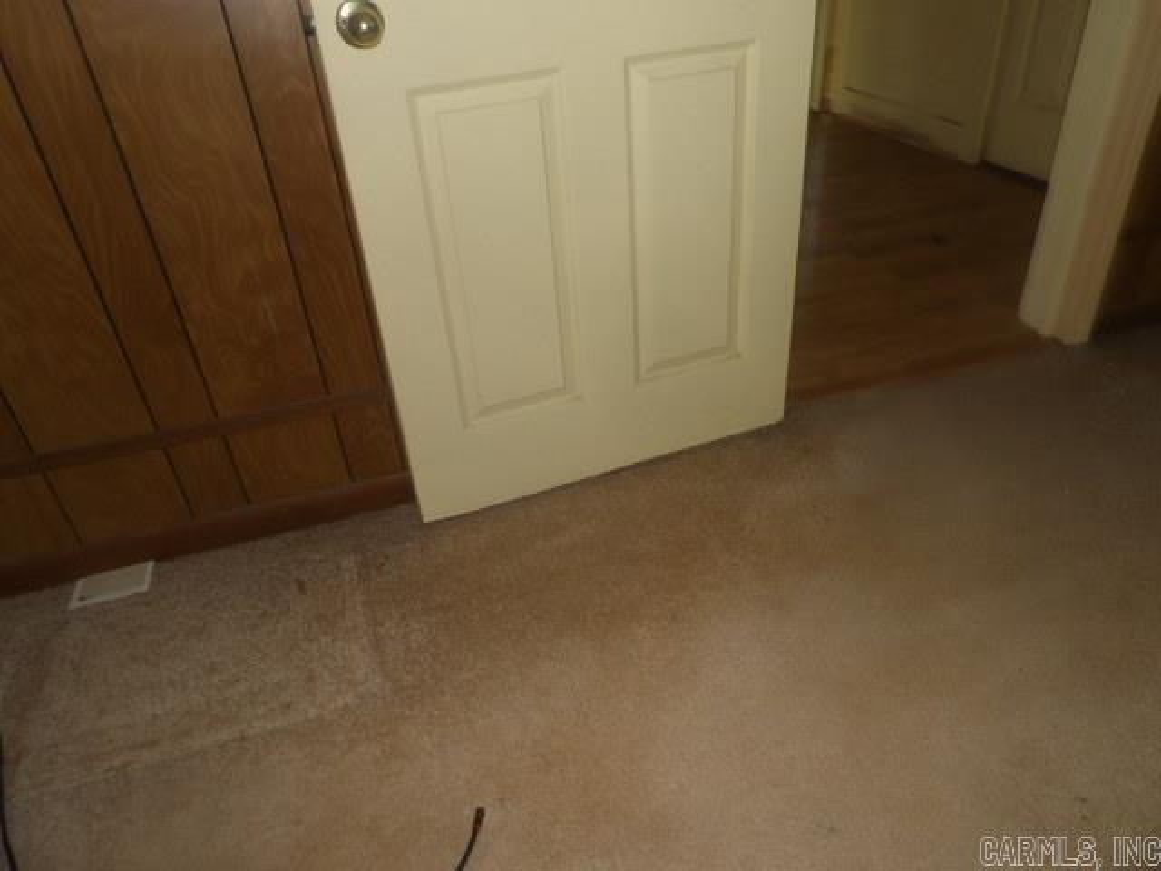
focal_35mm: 24
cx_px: 580
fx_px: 805
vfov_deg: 56.8
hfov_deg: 71.6
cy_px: 436
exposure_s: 1/33
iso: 200
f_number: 3.2
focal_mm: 4.3
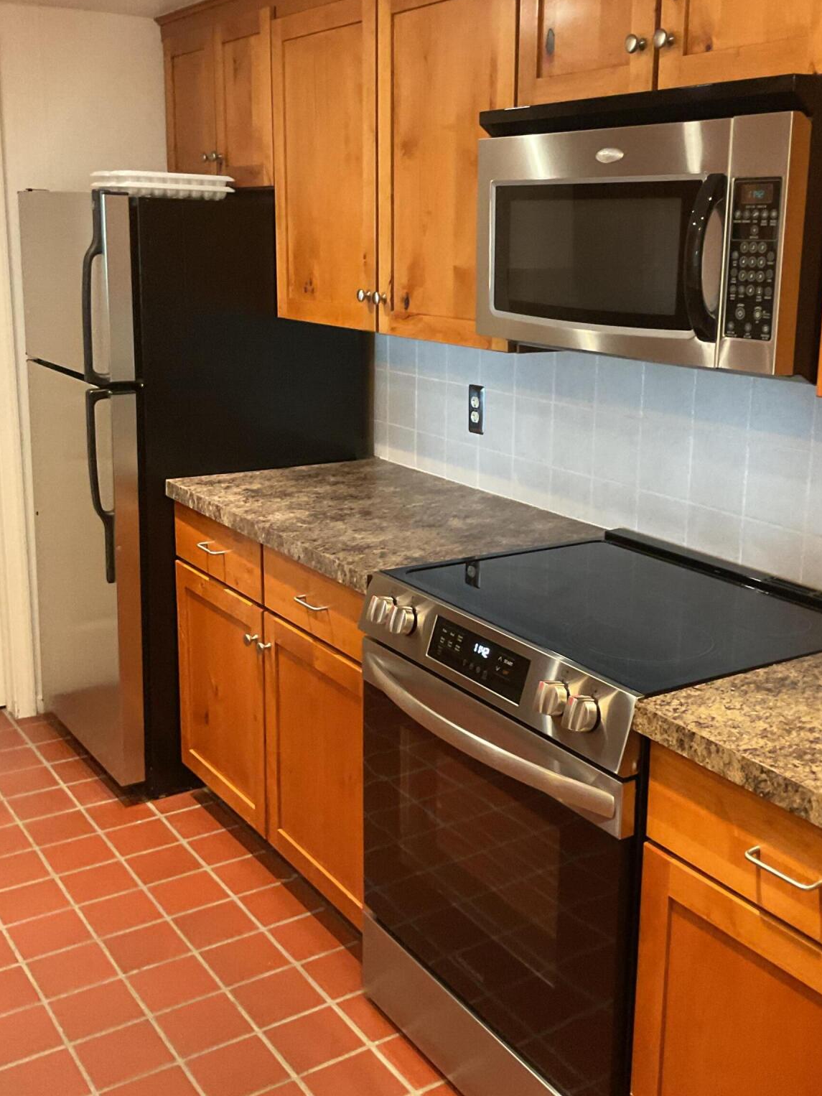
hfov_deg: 37.6
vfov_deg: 48.9
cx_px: 490
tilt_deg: -12.4
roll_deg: -1.9
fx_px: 1203
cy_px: 504
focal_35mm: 38
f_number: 1.8
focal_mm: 3
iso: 250
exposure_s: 1/40
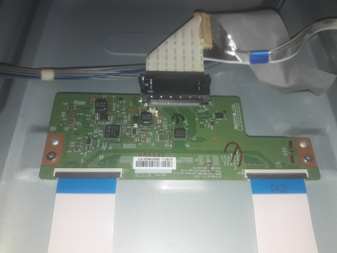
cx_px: 168
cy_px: 126
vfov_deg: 49.7
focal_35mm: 28
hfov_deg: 63.4
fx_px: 273
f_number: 1.9
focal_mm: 3.7
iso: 40
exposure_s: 1/240
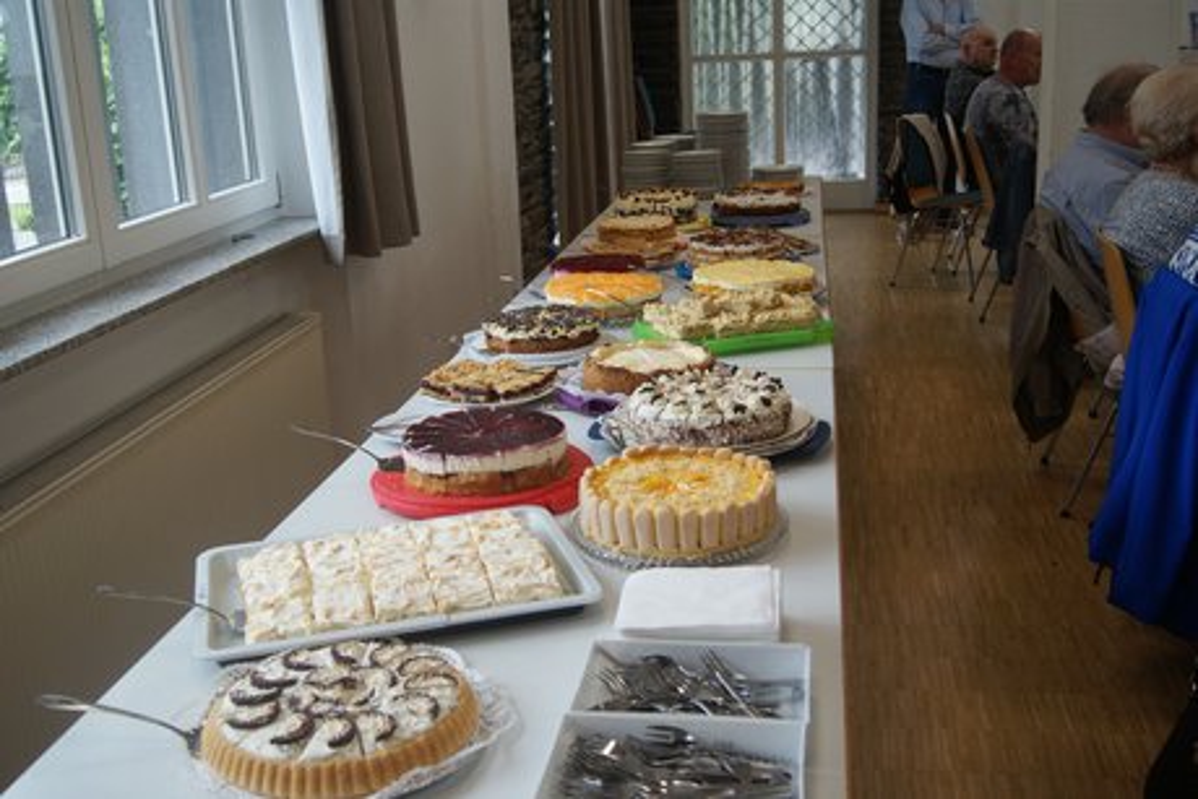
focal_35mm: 39
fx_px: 1298
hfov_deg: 49.5
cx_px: 599
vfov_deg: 34.2
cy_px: 400
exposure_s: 1/60
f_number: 5
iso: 100
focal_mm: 26
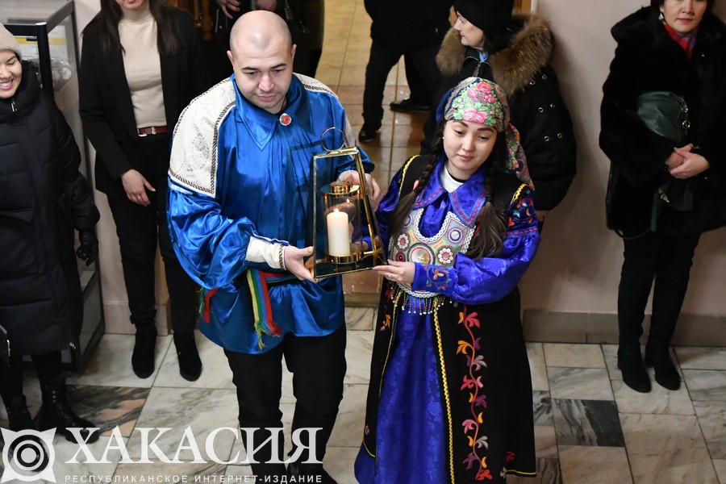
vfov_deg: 23.8
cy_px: 242
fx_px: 1149
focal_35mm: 57
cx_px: 363
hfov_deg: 35.1
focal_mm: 38
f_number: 4.2
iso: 8000
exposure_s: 1/125
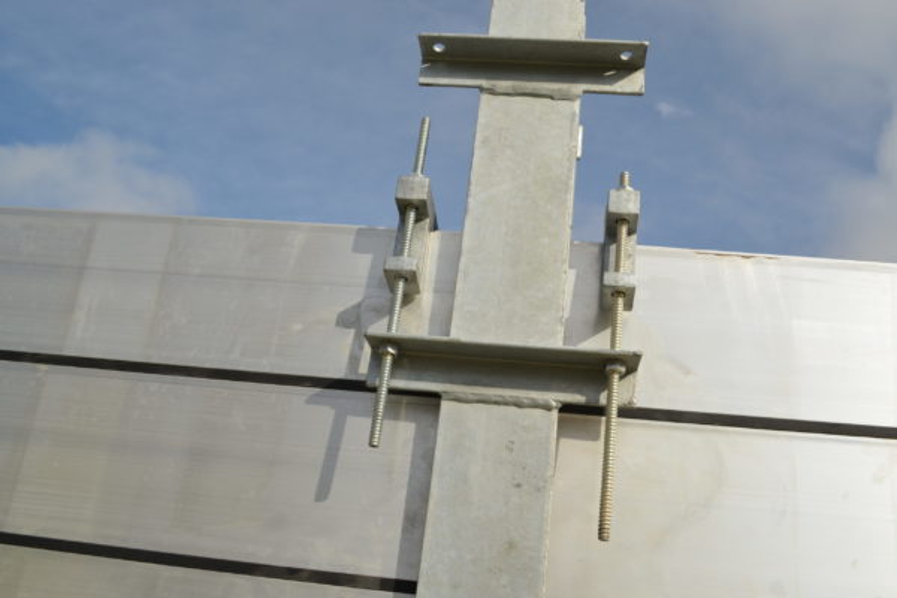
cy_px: 299
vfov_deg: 40.0
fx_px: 822
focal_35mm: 33
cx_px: 448
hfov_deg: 57.2
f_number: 9
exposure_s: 1/320
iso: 100
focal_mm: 22
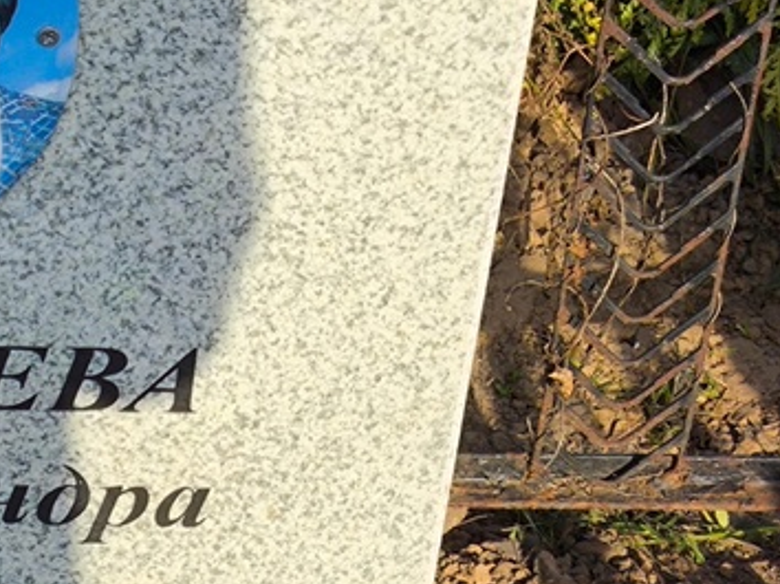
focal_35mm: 113
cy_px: 520
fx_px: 2544
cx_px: -98
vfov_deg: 13.0
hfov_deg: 16.8
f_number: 1.7
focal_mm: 4.71
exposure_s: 1/927
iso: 50
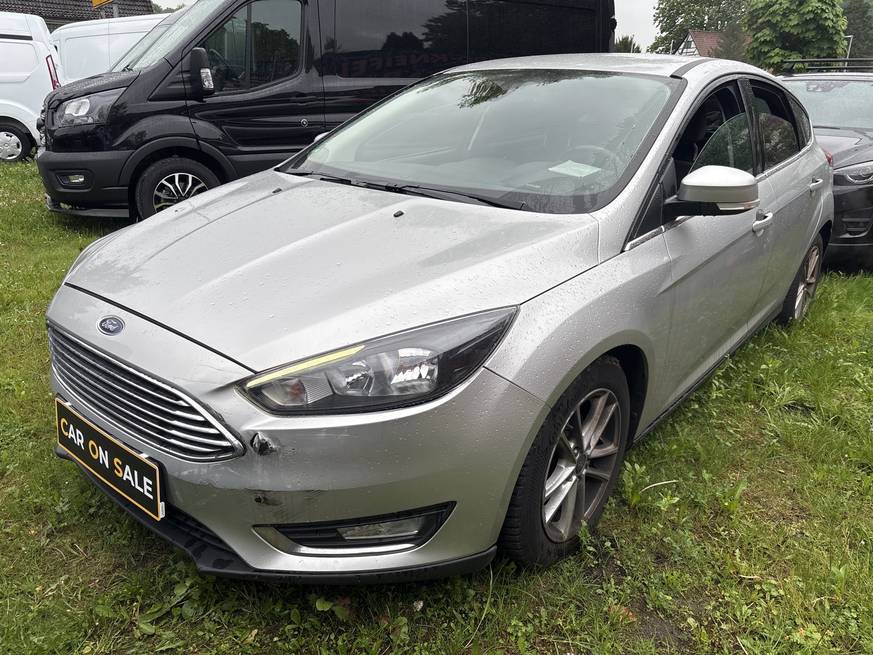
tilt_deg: -18.1
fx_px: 656
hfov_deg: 67.3
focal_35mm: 26
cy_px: 328
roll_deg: -1.8
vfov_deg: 53.1
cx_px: 436
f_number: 1.6
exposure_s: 1/688
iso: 50
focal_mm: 5.96
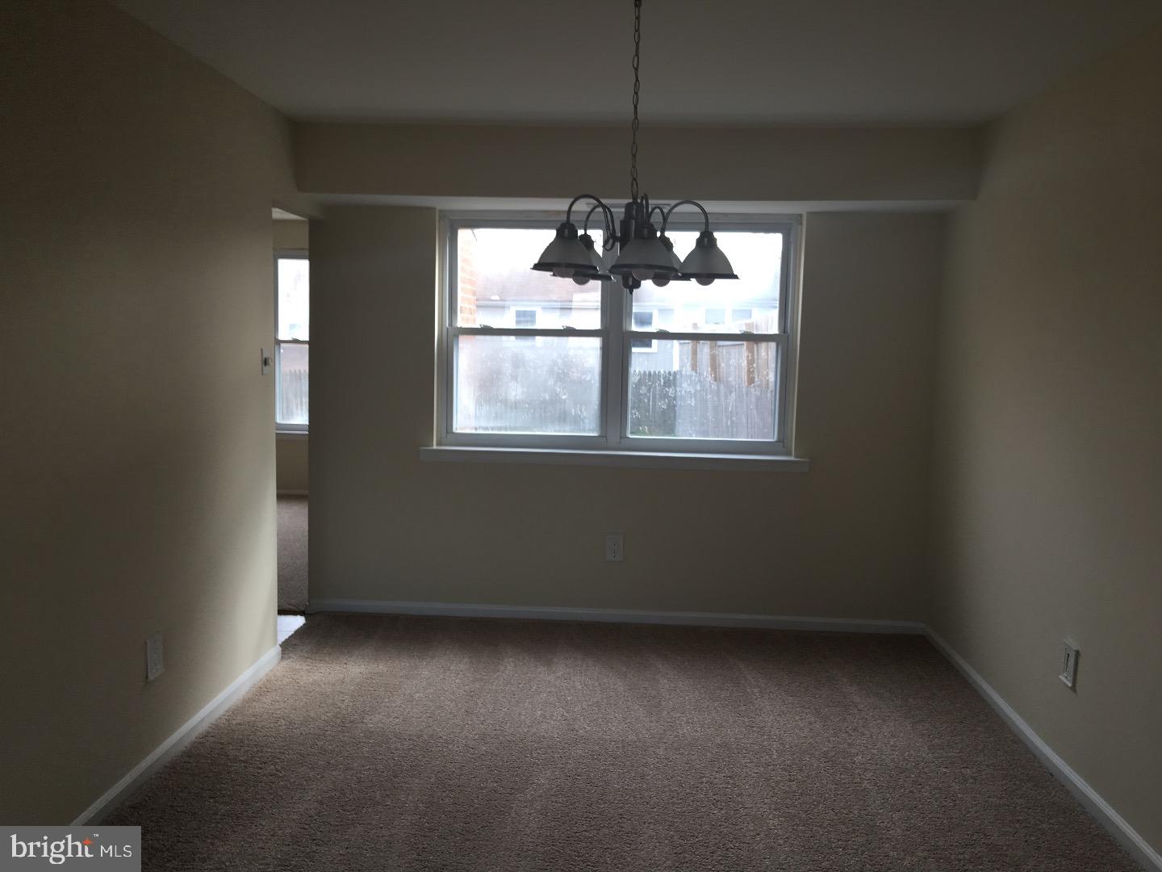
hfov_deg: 61.7
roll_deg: -1.2
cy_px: 436
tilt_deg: -5.5
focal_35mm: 29
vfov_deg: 48.2
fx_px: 973
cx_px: 581
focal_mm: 4.15
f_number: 2.2
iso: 25
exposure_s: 1/60
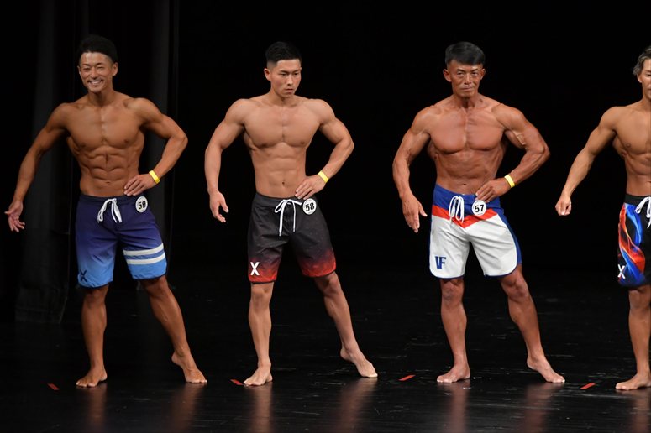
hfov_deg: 7.2
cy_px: 216
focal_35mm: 285
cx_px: 326
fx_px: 5151
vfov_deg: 4.8
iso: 3200
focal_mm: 190
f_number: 5.6
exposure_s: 1/400
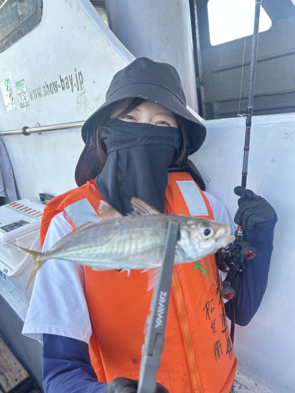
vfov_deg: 67.3
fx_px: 295
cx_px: 148
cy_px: 196
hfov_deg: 53.1
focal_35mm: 26
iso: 40
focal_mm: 5.7
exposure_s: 1/231
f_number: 1.5
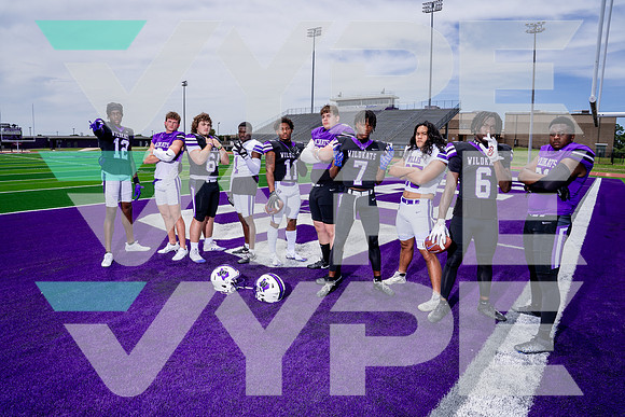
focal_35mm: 21
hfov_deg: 81.5
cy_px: 208
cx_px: 312
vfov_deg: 59.8
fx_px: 363
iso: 100
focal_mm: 20
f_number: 11
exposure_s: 1/250
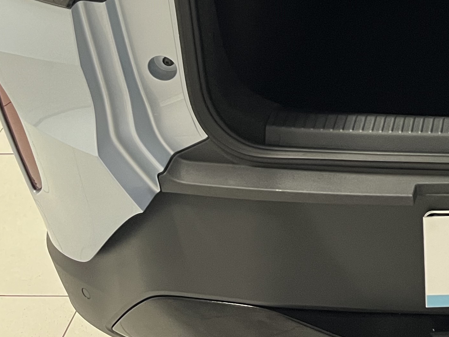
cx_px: 583
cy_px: -81
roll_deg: -0.3
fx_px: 973
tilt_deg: -28.2
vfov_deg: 18.5
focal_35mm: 75
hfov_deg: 23.1
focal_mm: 5.1
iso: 400
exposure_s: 1/40
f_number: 1.6
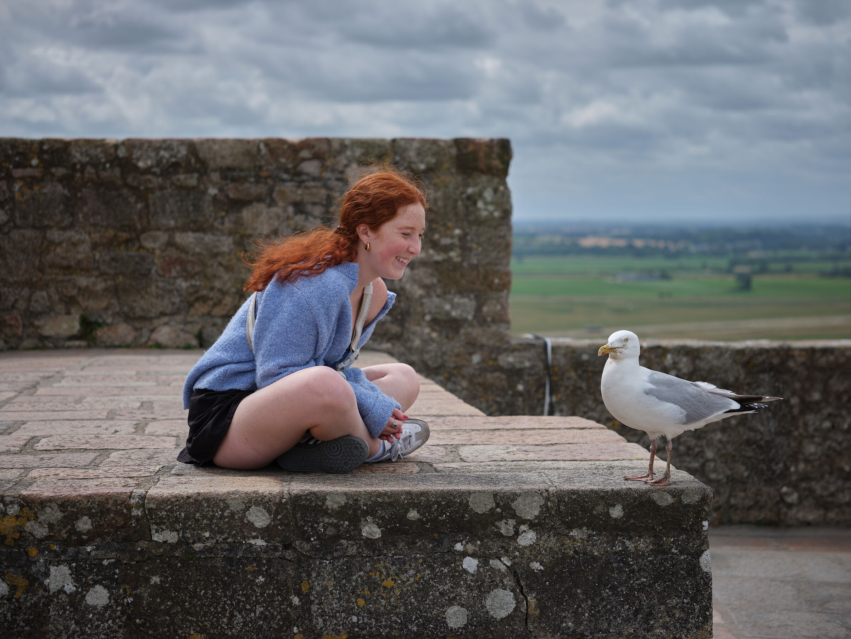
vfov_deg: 17.8
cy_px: 320
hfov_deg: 23.6
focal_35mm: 83
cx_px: 426
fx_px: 2040
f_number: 5.6
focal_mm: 105.5
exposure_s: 1/320
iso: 100
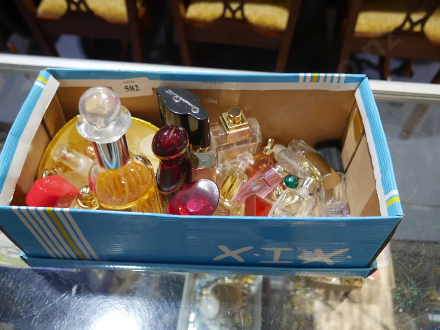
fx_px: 382
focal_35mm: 30
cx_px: 220
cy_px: 165
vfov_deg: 46.8
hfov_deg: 59.9
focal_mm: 15
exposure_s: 1/60
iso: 250
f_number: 3.6
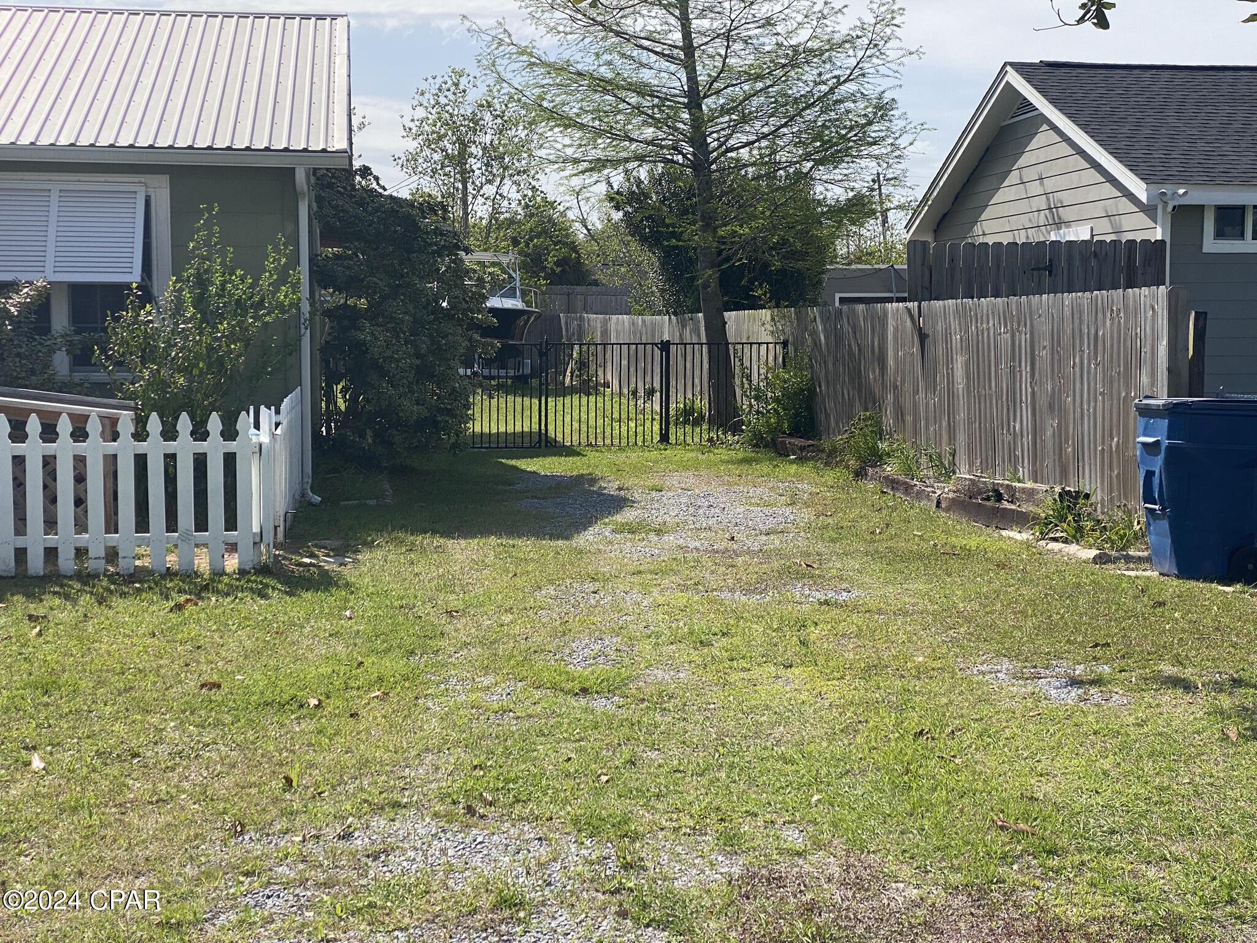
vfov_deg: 28.0
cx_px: 628
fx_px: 1888
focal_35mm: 52
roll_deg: -0.8
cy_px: 472
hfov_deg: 36.8
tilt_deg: -6.0
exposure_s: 1/2398
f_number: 2
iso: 20
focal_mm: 6
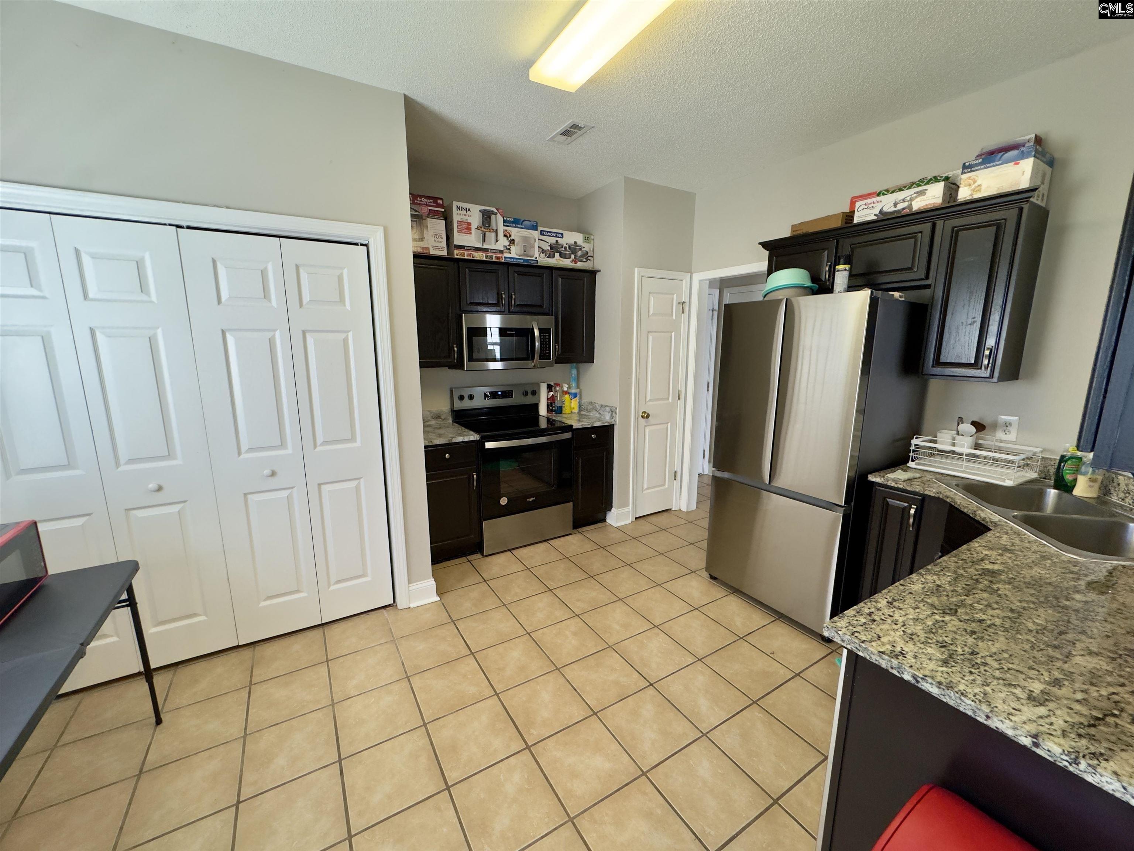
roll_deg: +0.1
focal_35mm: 14
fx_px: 459
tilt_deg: -10.4
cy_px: 426
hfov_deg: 102.1
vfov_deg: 85.7
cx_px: 567
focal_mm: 2.22
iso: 250
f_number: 2.2
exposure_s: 1/60
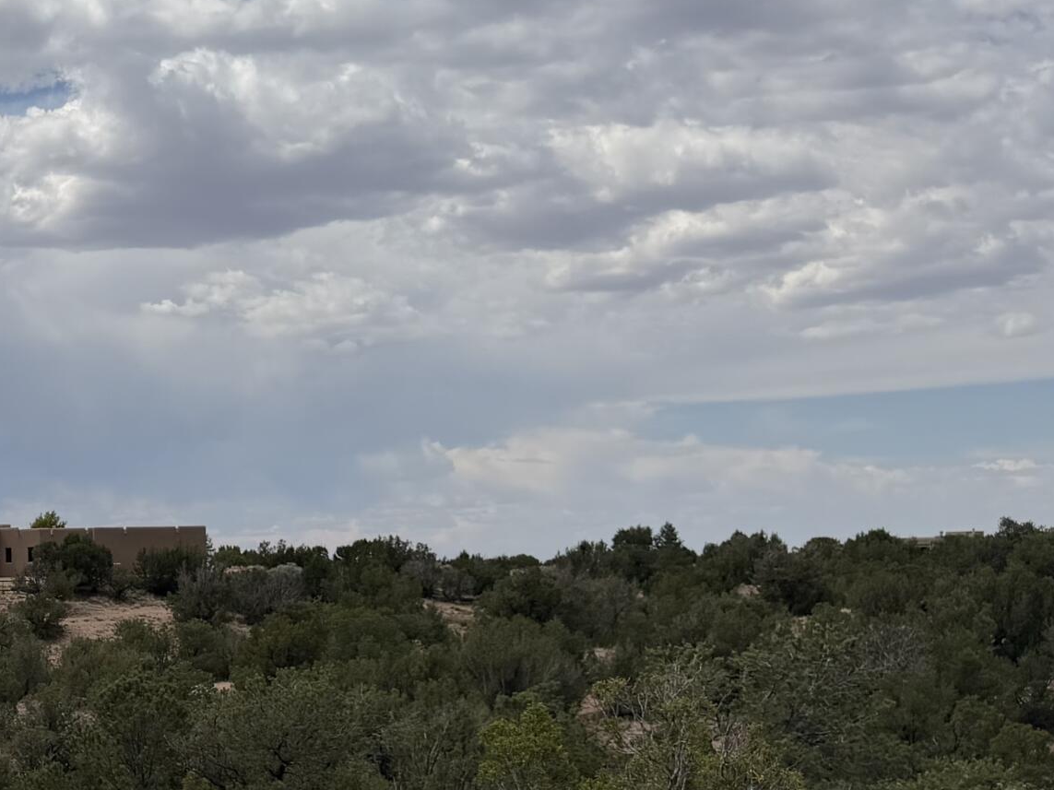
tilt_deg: -2.3
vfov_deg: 22.9
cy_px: 647
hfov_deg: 27.5
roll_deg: +1.2
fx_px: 1918
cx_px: -171
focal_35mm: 63
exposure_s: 1/9091
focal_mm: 6.76
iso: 80
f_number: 1.78
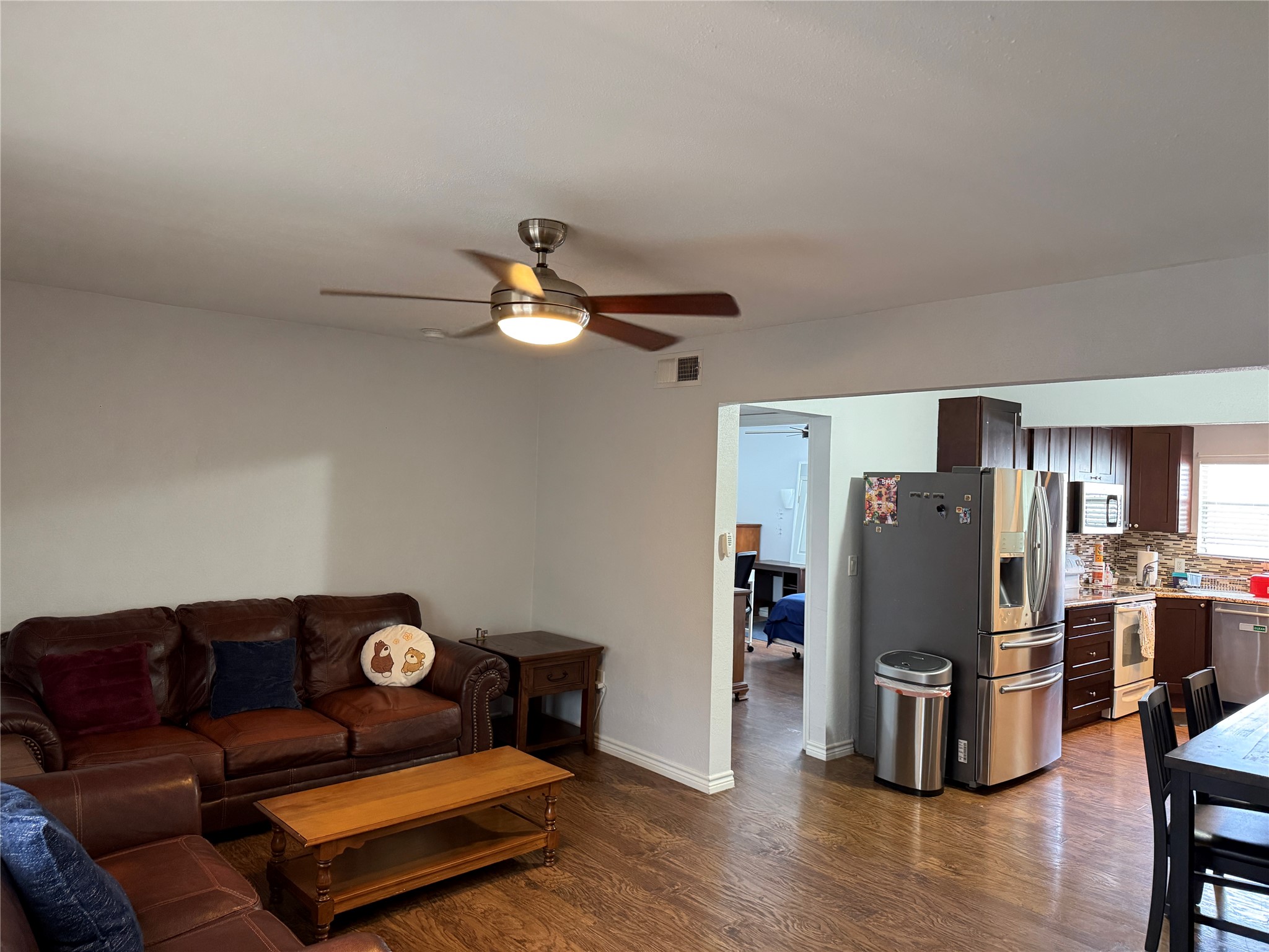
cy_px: 476
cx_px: 634
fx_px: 880
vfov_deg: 56.8
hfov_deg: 71.6
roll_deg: -1.8
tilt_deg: +1.0
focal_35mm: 24
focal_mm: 6.76
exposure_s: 1/60
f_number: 1.78
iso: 400
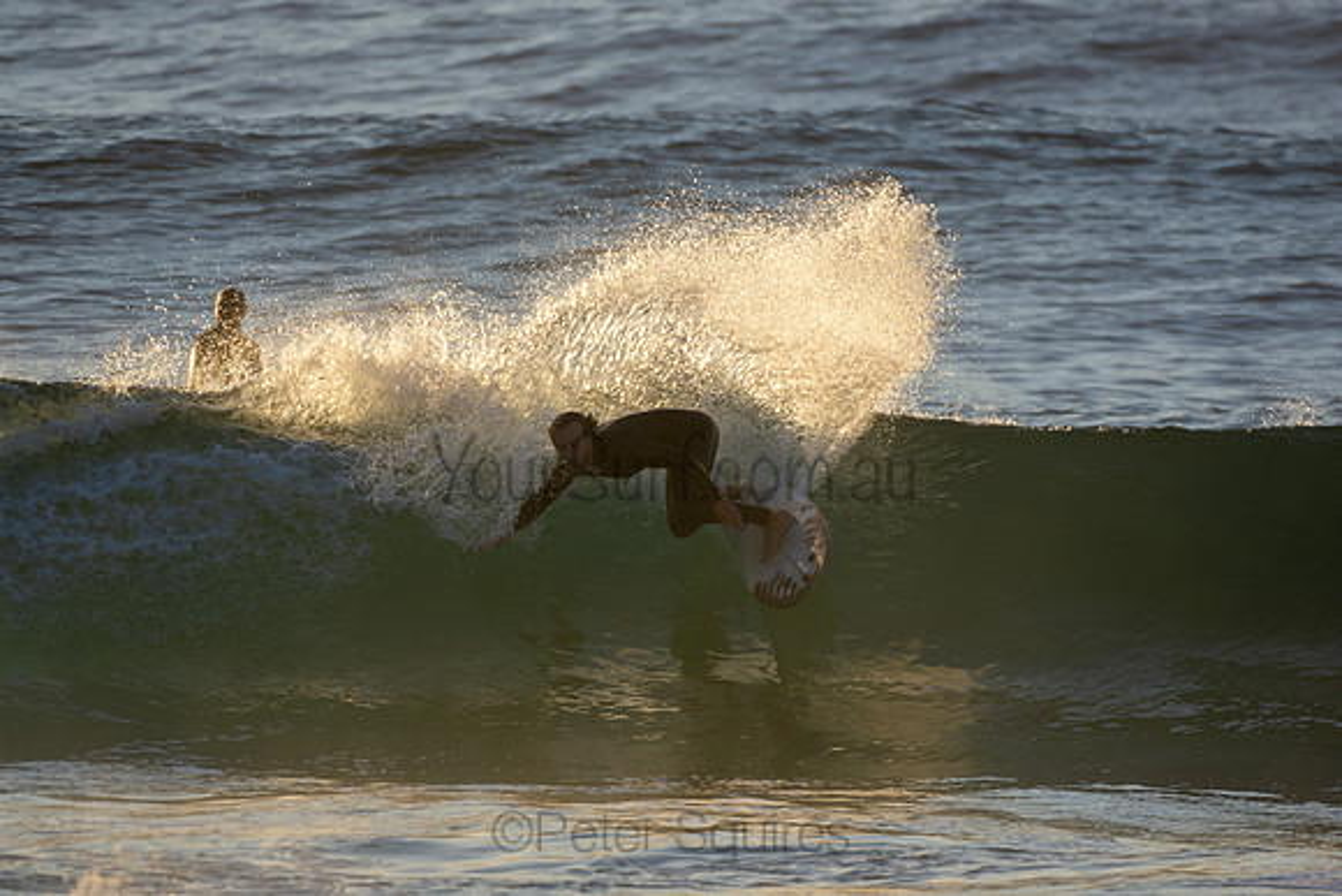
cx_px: 671
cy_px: 448
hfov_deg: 2.7
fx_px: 27964
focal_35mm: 750
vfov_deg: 1.8
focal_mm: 500
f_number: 5.6
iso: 250
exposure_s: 1/1000
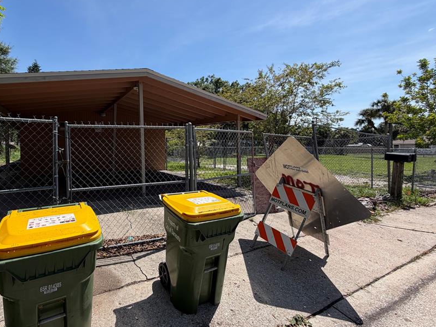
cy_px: 151
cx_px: 170
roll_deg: +1.0
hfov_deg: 86.4
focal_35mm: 18
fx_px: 227
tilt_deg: -1.7
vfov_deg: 71.5
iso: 20
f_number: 2.2
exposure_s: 1/830
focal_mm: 2.22
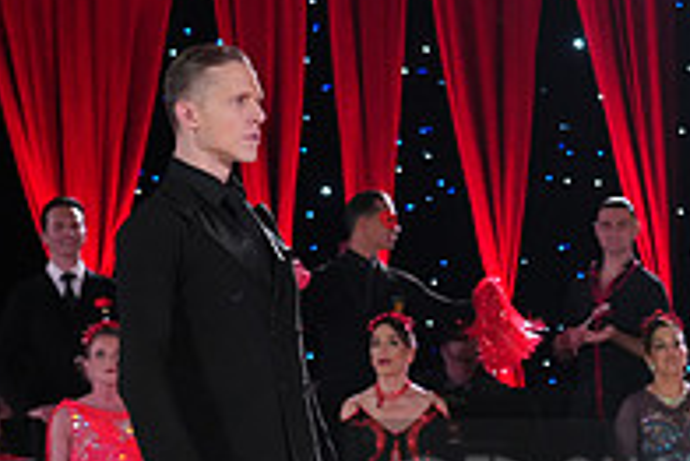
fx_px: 2954
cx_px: 729
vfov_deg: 8.8
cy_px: 512
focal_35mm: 154
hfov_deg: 13.1
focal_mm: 52
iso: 4000
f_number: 4.5
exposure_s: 1/400
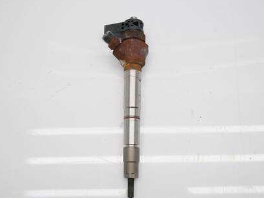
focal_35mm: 38
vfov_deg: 37.7
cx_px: 134
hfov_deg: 49.0
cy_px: 108
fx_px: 290
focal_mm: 16
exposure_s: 1/160
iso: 200
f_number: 4.5
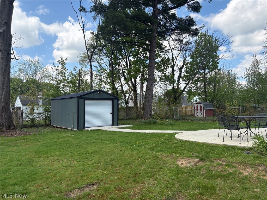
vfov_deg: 53.1
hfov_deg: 67.3
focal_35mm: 26
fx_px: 201
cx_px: 134
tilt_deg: +2.5
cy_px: 100
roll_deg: -0.1
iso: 50
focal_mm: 5.96
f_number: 1.6
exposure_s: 1/2075
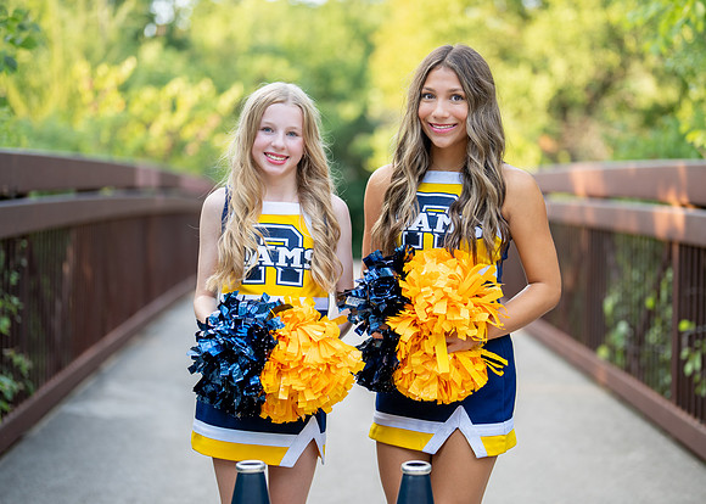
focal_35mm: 67
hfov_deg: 29.4
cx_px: 388
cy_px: 260
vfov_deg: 21.3
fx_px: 1343
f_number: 1.2
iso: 100
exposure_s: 1/500
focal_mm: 50
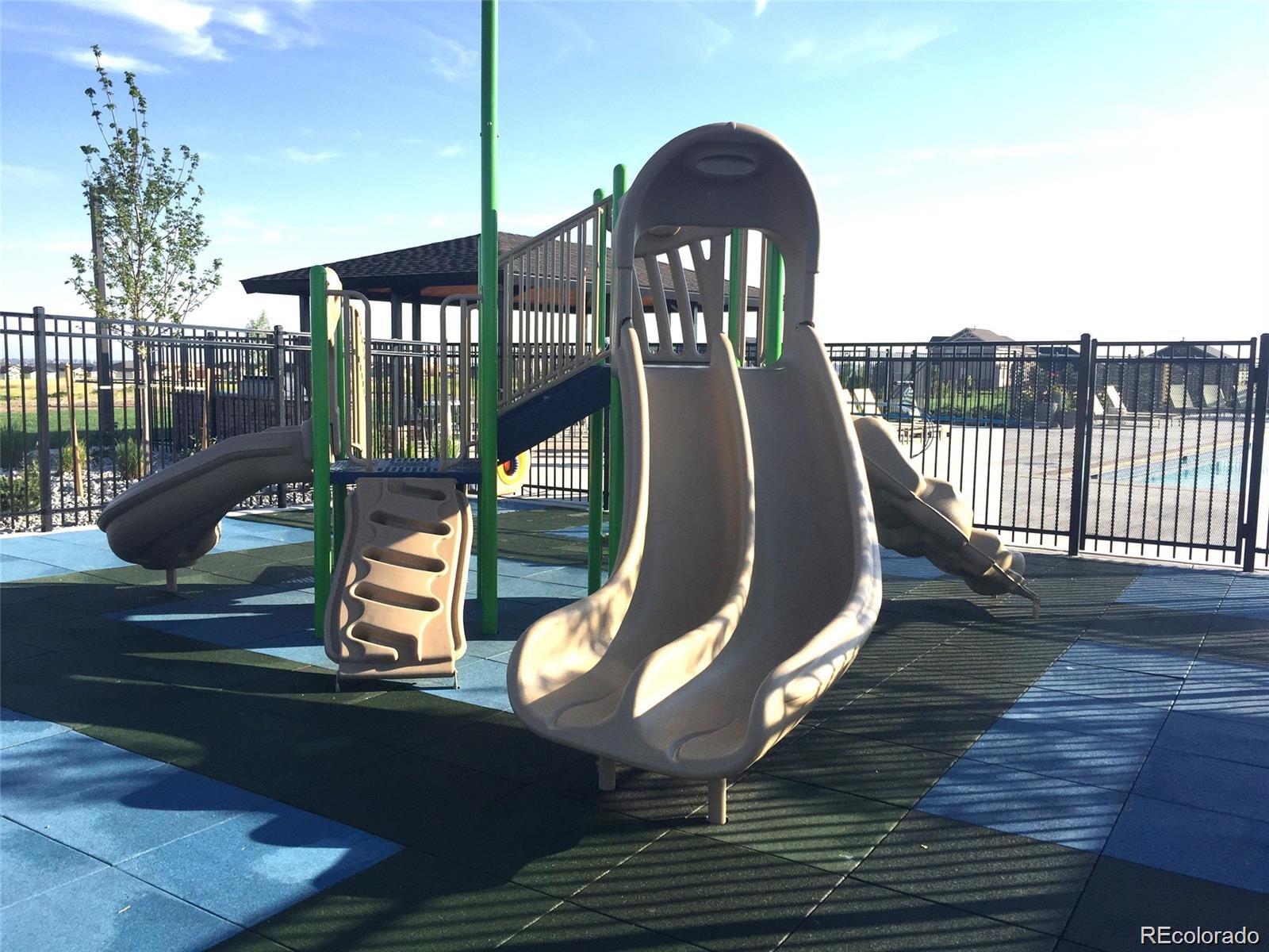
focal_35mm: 29
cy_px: 476
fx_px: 1063
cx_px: 634
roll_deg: -1.3
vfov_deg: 48.2
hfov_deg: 61.7
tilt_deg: -7.4
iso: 32
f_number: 2.2
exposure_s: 1/1582
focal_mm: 4.15
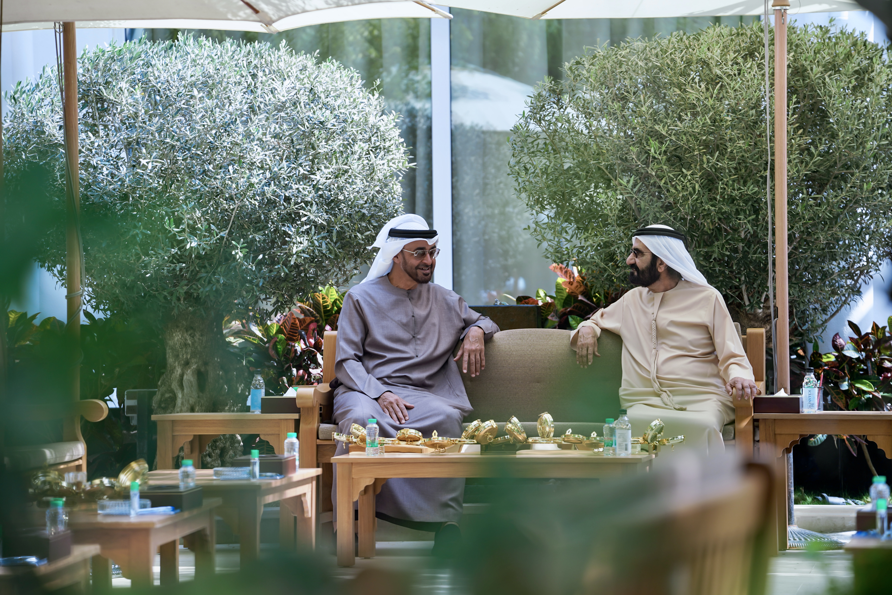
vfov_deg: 6.9
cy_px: 298
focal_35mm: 200
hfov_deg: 10.3
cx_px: 446
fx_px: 4955
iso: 100
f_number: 3.5
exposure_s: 1/250
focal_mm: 200
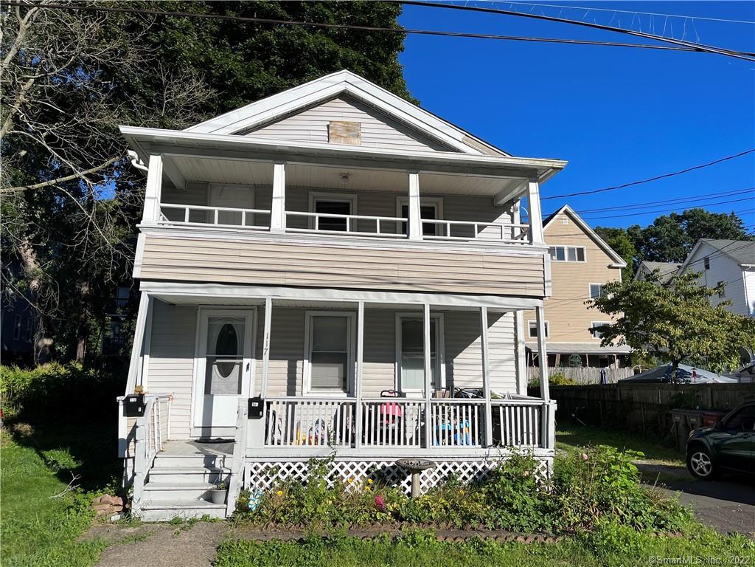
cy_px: 284
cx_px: 378
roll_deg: -0.1
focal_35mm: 26
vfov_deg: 53.1
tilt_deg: +11.7
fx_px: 567
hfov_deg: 67.3
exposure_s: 1/5319
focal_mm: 5.1
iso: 50
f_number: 1.6
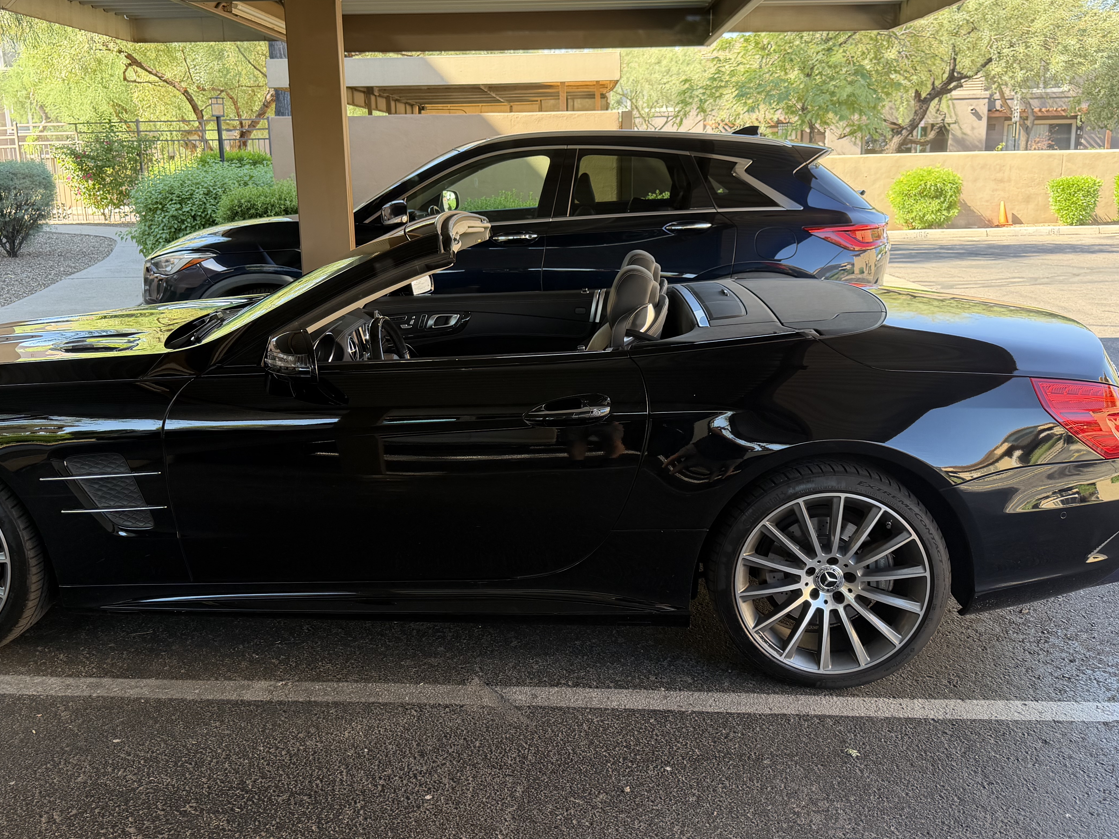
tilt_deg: -14.0
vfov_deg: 42.9
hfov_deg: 55.3
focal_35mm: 33
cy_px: 386
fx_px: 1067
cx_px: 522
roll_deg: +0.9
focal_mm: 6.76
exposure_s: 1/207
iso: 80
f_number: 1.78
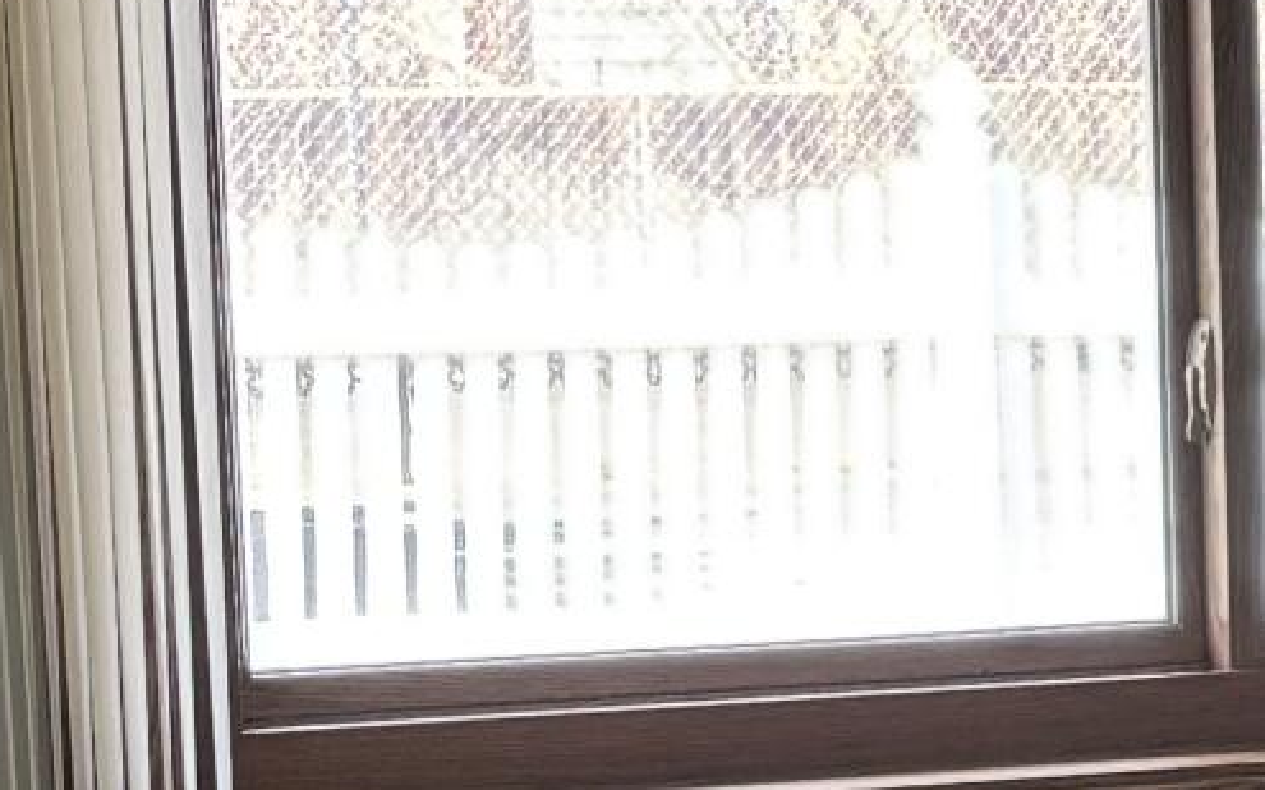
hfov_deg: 11.8
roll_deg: -0.2
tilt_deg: -9.6
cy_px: 915
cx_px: 2088
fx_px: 5755
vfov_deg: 7.8
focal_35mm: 167
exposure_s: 1/120
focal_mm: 5.96
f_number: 1.6
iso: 125
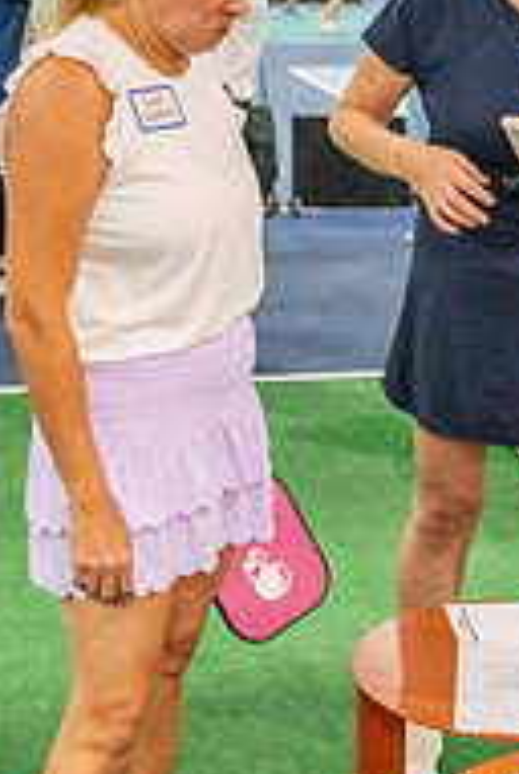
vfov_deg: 25.3
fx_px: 1724
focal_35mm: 80
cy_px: 385
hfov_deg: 17.0
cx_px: 410
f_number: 4
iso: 6400
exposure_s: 1/640
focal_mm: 34
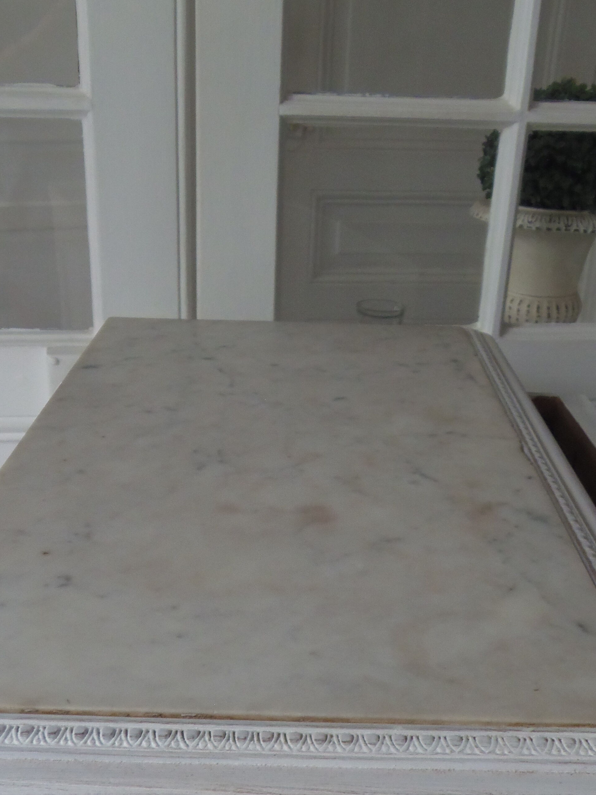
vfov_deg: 46.4
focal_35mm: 40
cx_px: 277
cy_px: 499
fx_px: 918
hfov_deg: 35.9
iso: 160
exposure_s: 1/30
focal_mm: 4.3
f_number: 2.9
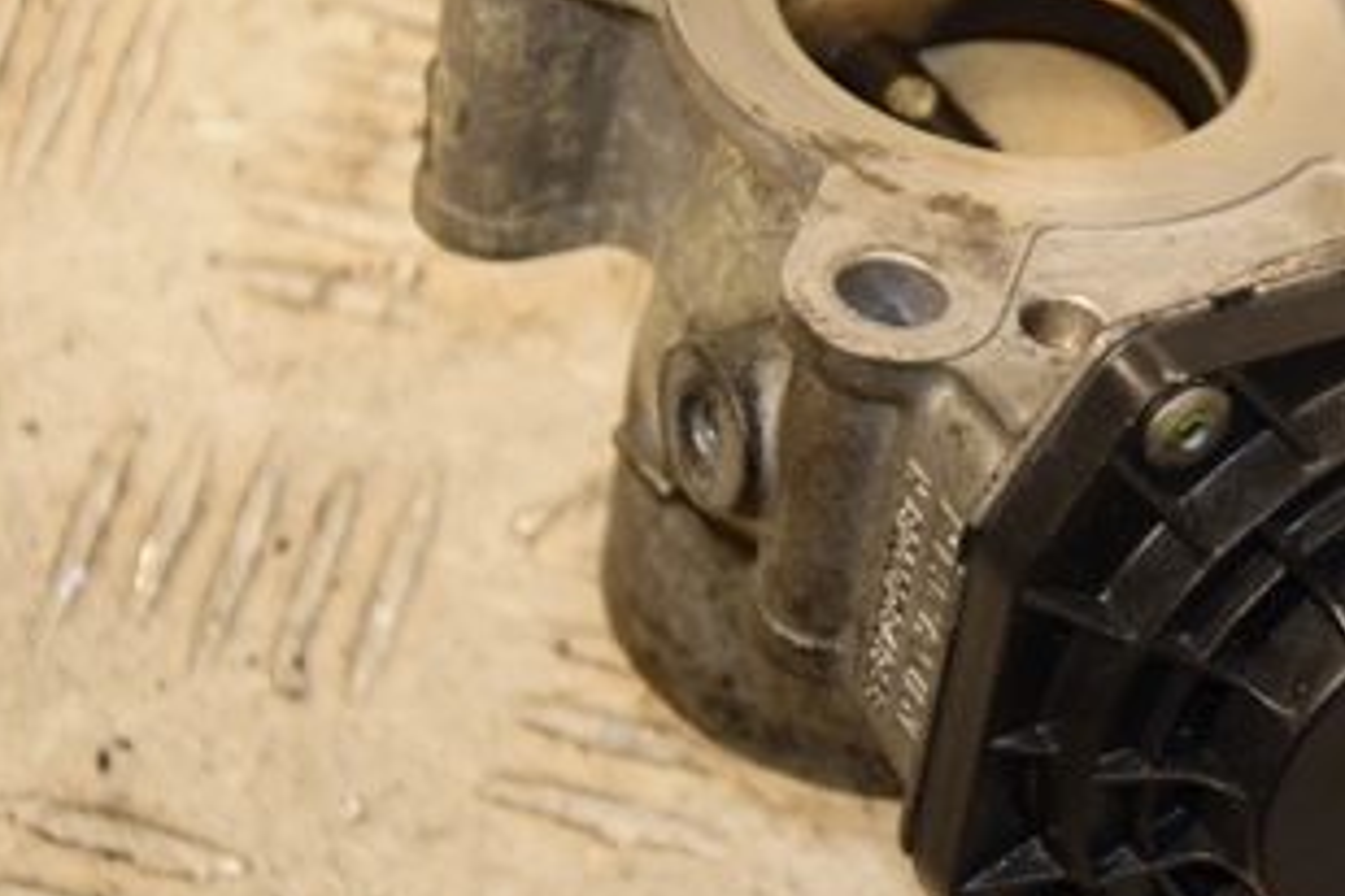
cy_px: 278
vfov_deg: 7.6
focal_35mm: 180
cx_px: 1280
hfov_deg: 11.3
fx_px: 6724
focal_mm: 58
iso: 800
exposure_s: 1/160
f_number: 5
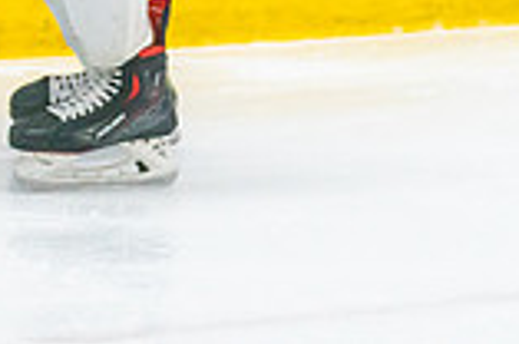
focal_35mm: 578
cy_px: -301
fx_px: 8316
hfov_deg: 3.6
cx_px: -84
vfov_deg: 2.4
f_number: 2.8
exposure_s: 1/1250
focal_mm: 124
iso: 3200
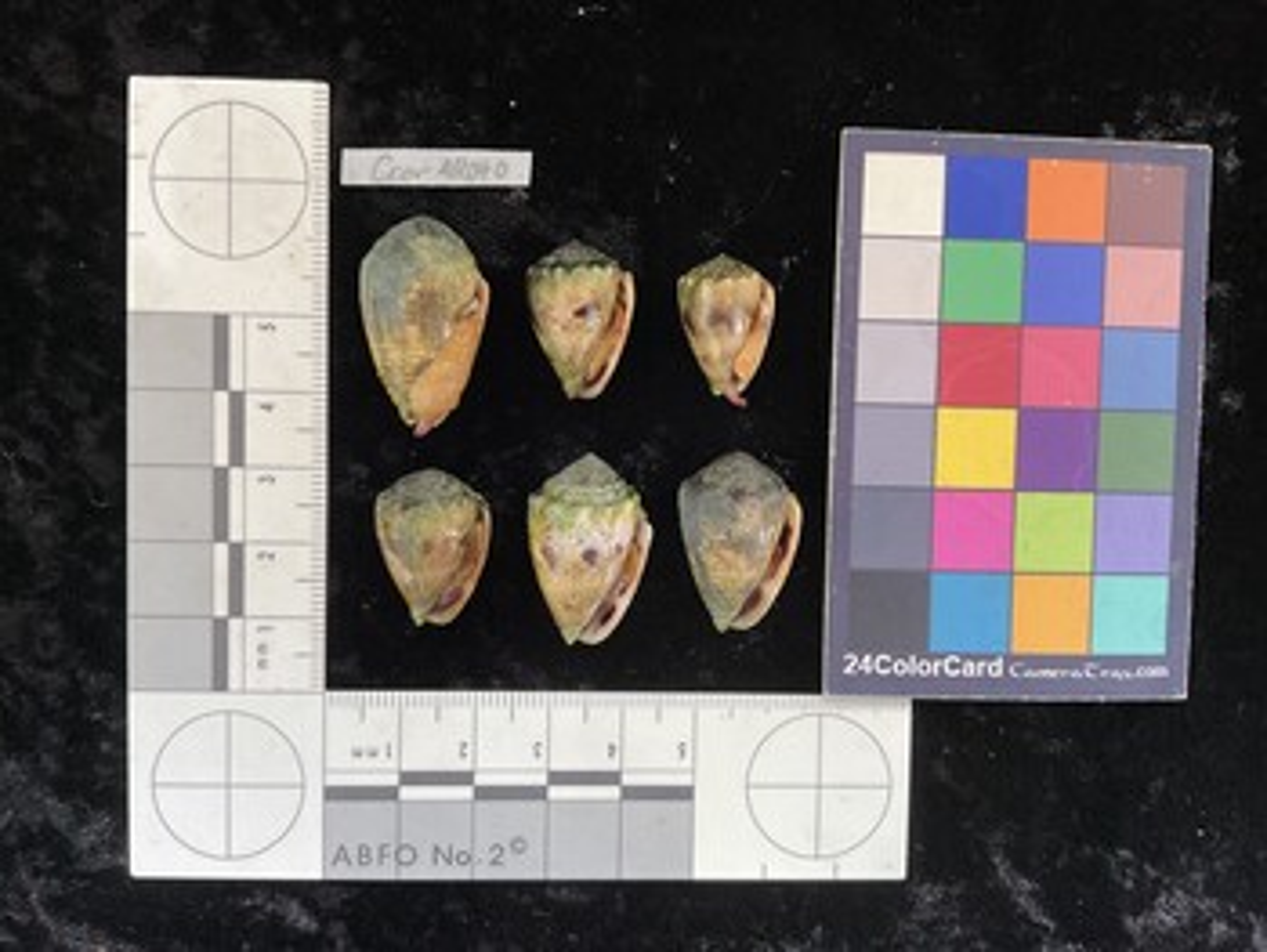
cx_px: 634
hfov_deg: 61.6
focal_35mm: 29
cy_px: 476
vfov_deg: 48.3
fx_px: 1062
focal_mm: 3
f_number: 1.8
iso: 80
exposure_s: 1/60
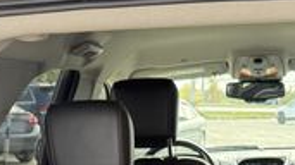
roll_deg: -1.2
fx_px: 766
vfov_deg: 10.9
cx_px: 223
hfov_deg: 21.6
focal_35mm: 98
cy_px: 359
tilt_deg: -19.0
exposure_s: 1/243
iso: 160
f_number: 1.78
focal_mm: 6.76
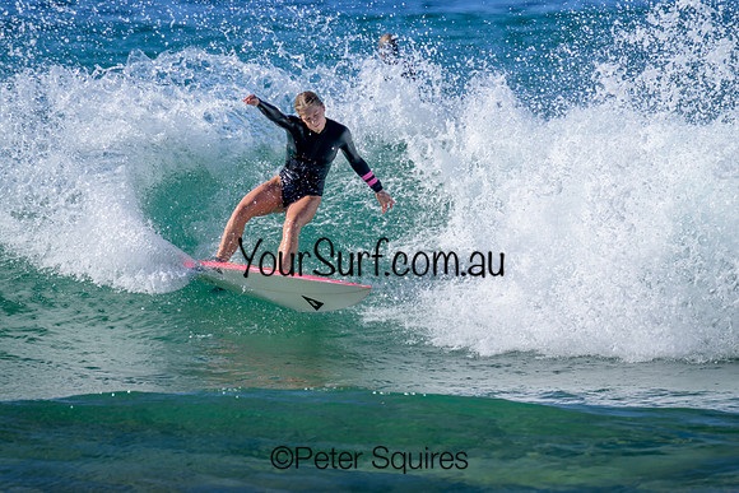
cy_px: 193
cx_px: 375
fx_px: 22381
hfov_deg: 1.9
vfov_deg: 1.3
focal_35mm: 1090
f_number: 11
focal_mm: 800
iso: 320
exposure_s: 1/800
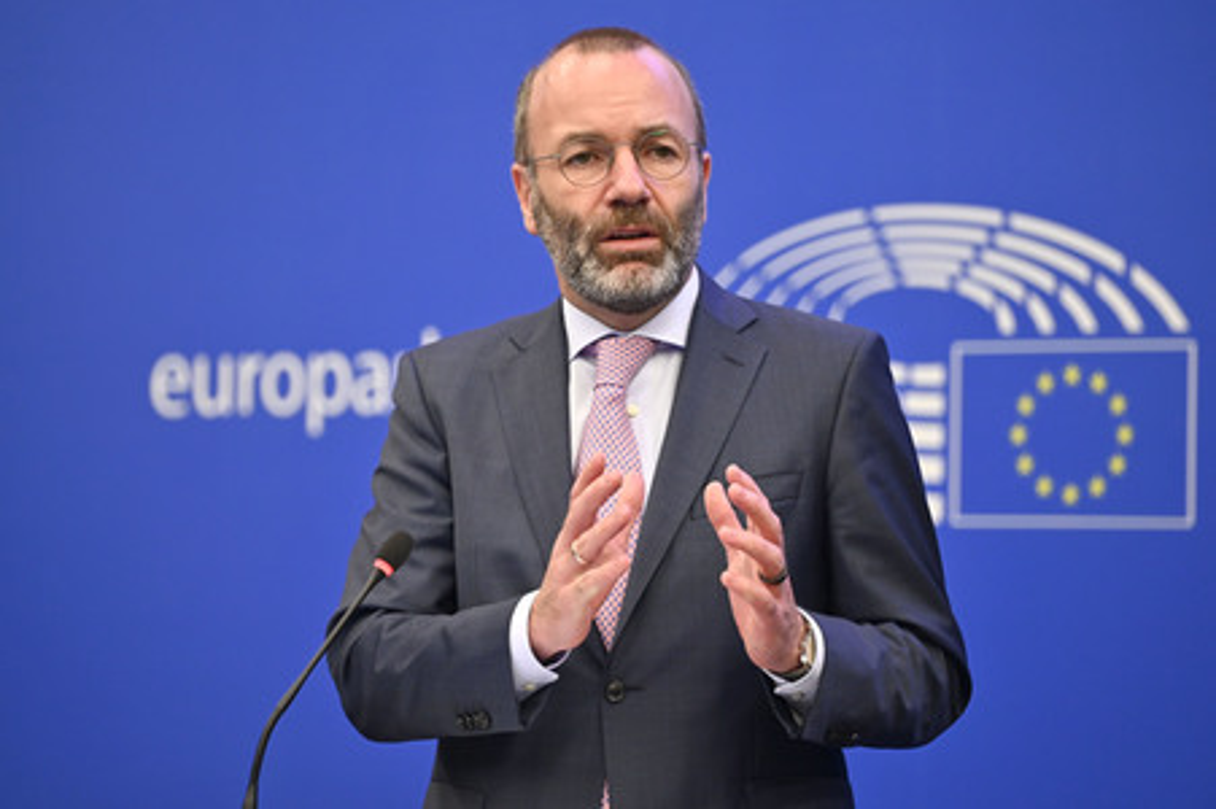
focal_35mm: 165
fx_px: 5569
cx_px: 608
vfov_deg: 8.3
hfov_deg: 12.5
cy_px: 404
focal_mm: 165
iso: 1600
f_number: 2.8
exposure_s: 1/320
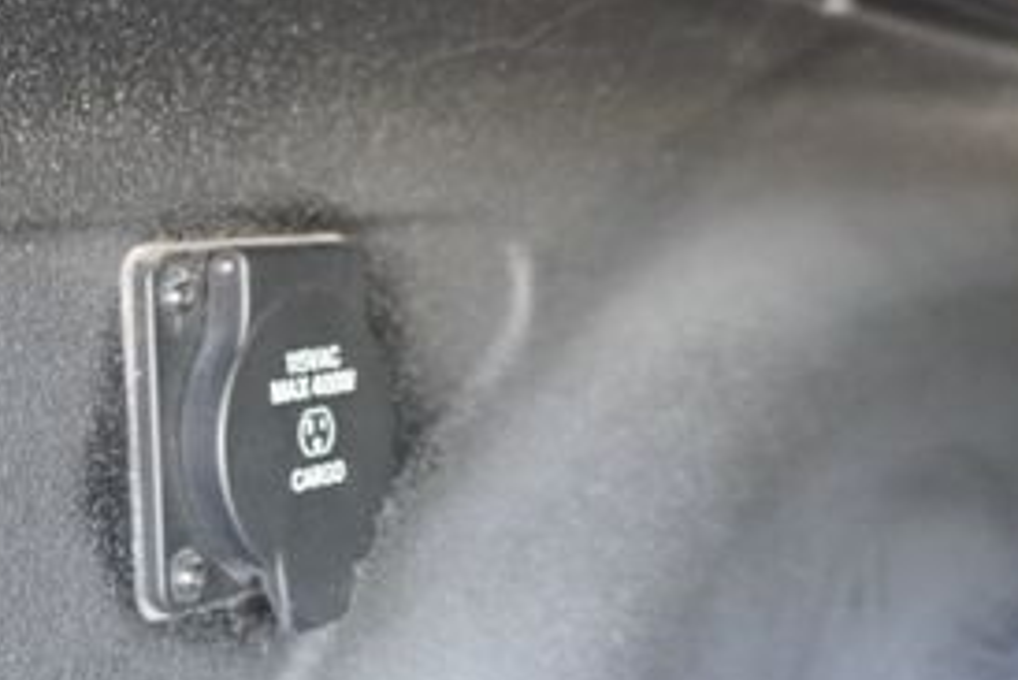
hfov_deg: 33.3
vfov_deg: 24.2
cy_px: 427
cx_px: 59
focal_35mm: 56
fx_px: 1584
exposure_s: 1/60
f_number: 3.5
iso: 2000
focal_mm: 16
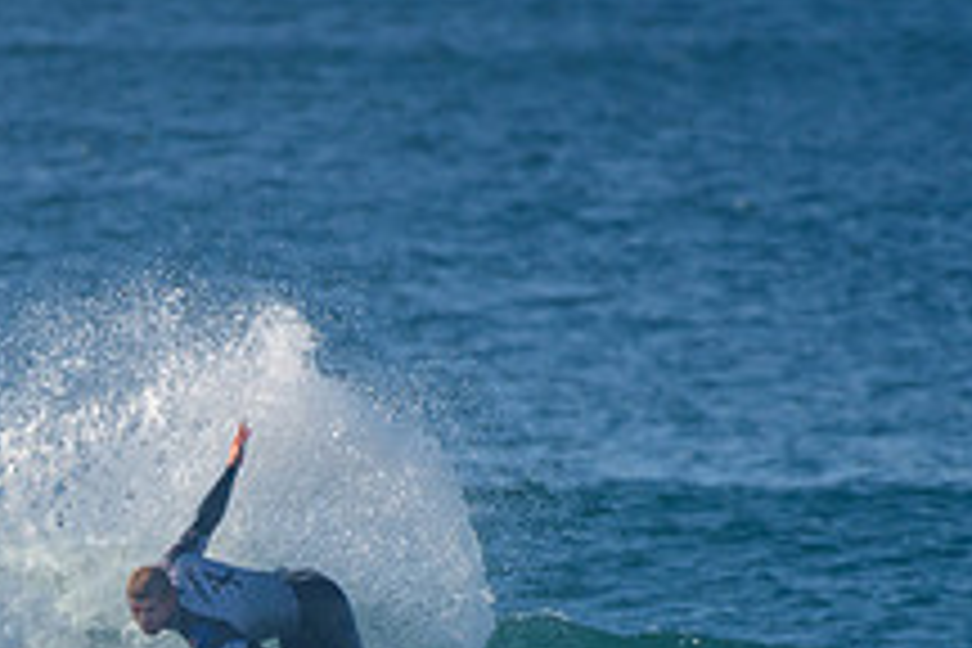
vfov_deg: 1.0
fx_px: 39039
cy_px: 712
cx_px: 130
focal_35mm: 1446
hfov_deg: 1.4
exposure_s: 1/2000
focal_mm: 500
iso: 360
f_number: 5.6
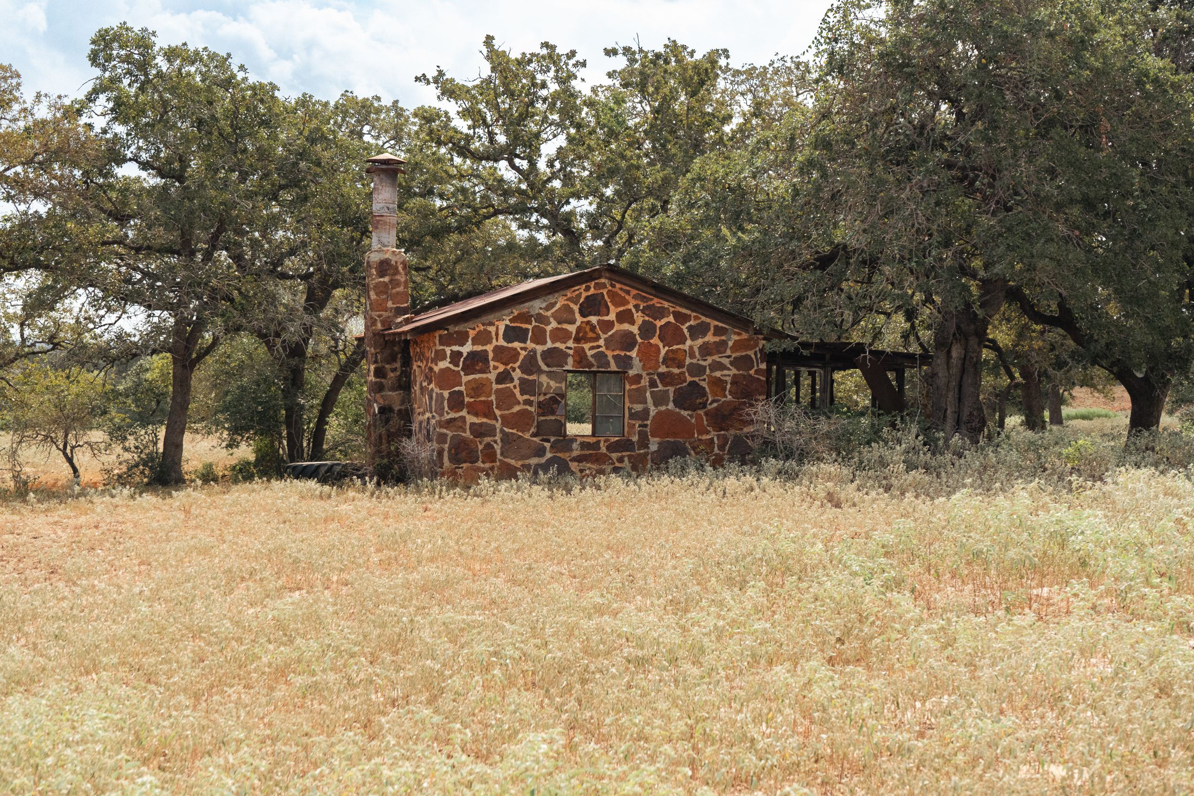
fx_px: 1824
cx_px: 597
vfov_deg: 24.6
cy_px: 398
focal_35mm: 55
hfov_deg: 36.2
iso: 2000
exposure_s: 1/800
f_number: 9
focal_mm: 55
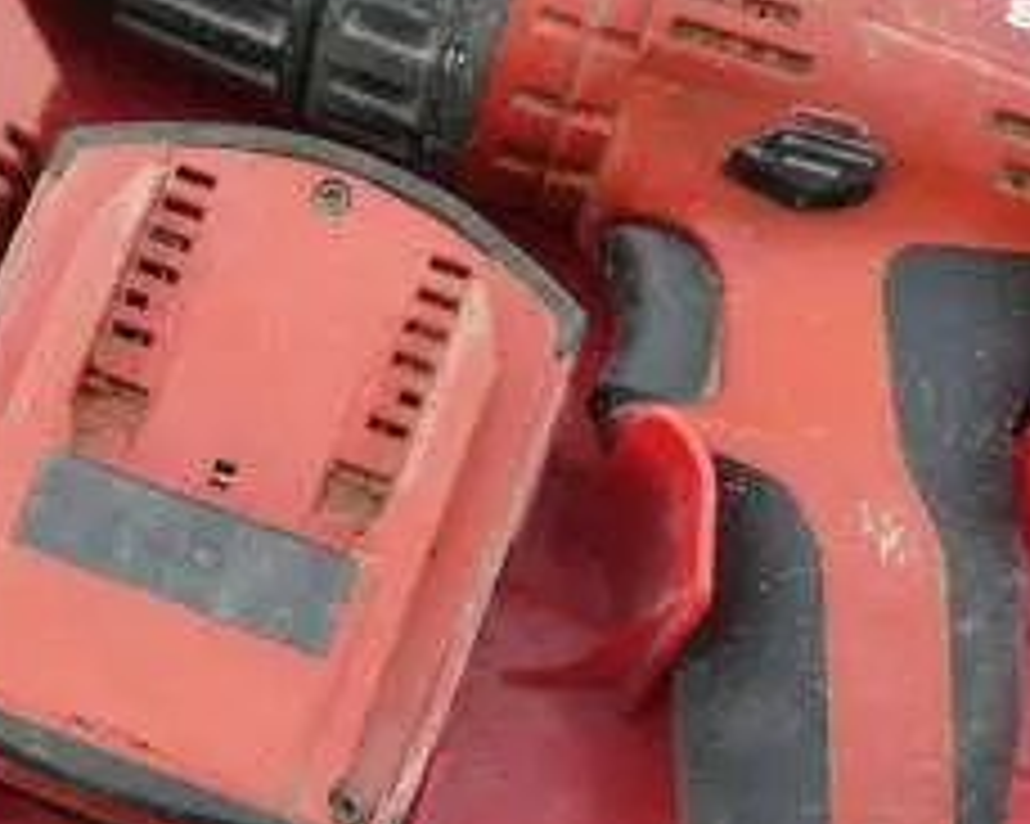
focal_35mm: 82
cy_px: 585
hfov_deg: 22.4
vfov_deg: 18.6
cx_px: 4
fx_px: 2499
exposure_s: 1/100
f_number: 3.3
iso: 80
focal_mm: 4.3
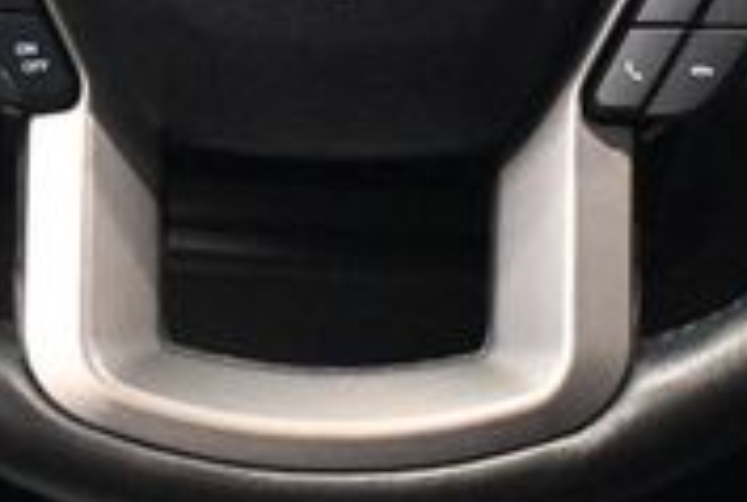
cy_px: -253
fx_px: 2761
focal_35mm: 133
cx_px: 325
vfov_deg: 10.1
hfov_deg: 15.4
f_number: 4.2
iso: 10000
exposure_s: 1/60
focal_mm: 24.5
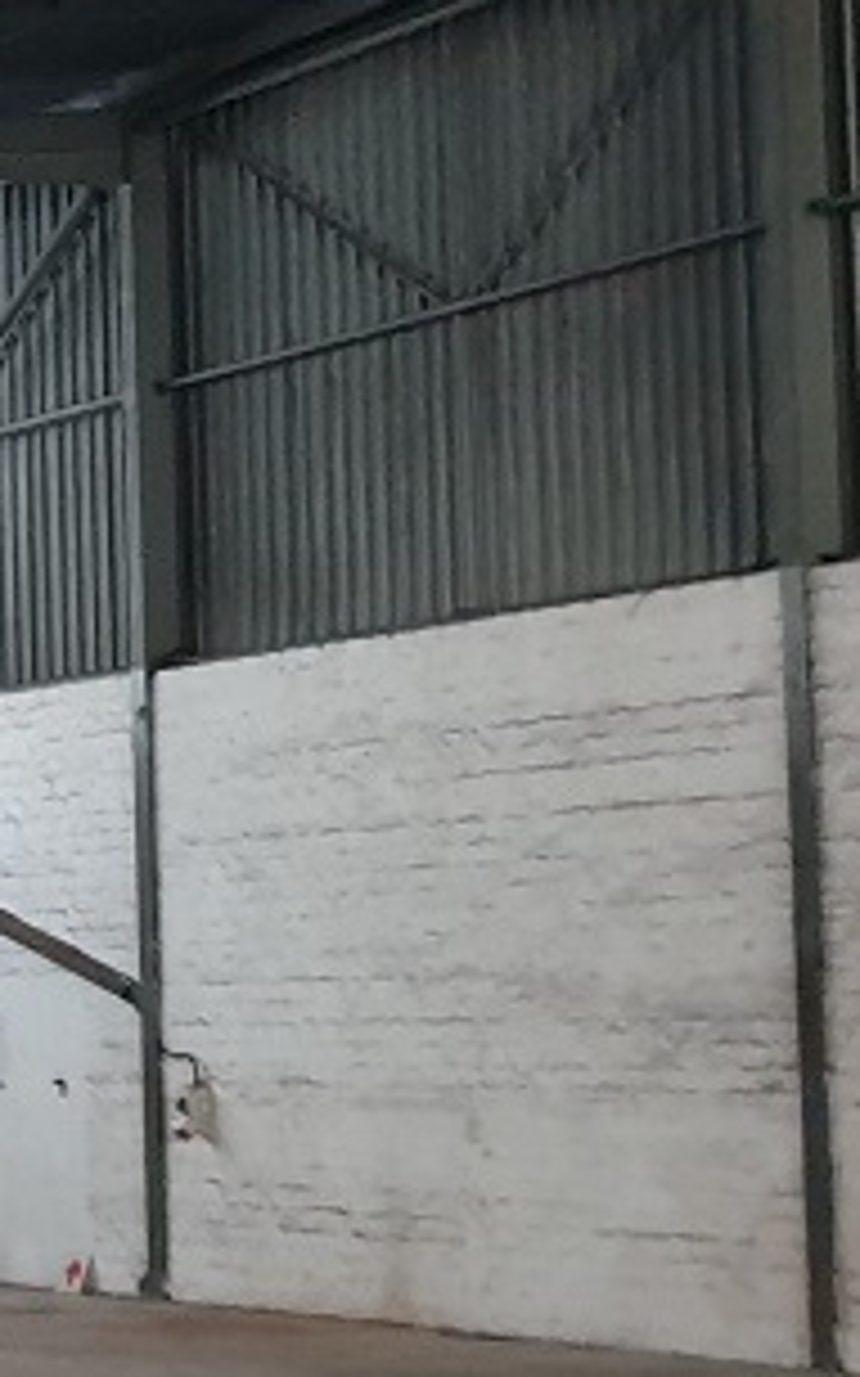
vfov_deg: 19.1
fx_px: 4091
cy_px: 774
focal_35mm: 109
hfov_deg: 10.2
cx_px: -1288
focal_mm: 4.3
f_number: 1.5
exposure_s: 1/49
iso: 250
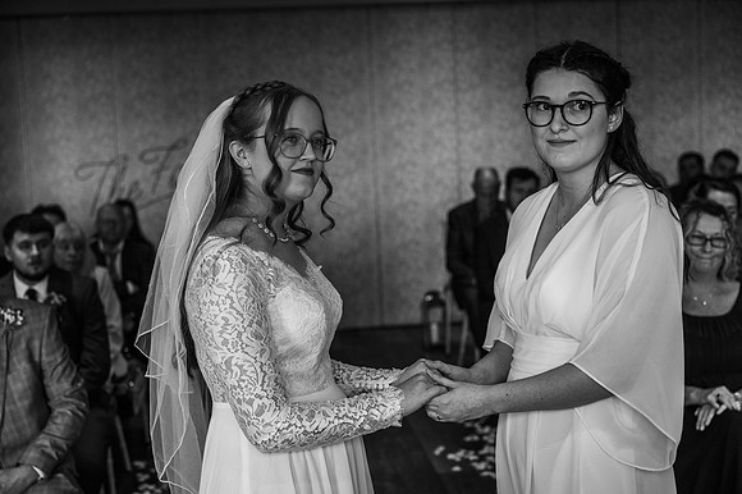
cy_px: 247
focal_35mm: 52
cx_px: 371
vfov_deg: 26.0
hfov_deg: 38.2
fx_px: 1071
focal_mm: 52
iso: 500
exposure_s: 1/200
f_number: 3.5
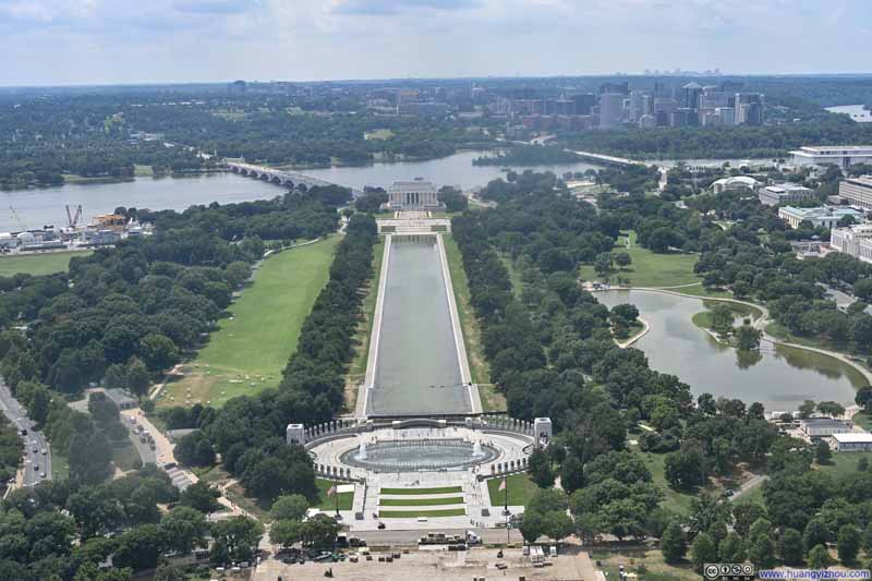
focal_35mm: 42
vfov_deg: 31.9
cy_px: 290
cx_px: 436
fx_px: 1017
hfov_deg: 46.4
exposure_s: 1/500
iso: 64
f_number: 5.6
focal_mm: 42
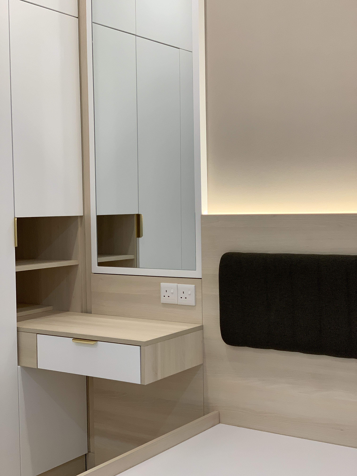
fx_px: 715
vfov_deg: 36.8
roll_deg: +0.2
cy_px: 238
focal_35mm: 52
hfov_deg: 28.0
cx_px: 178
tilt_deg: -2.1
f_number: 2.4
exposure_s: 1/100
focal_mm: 6
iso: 125
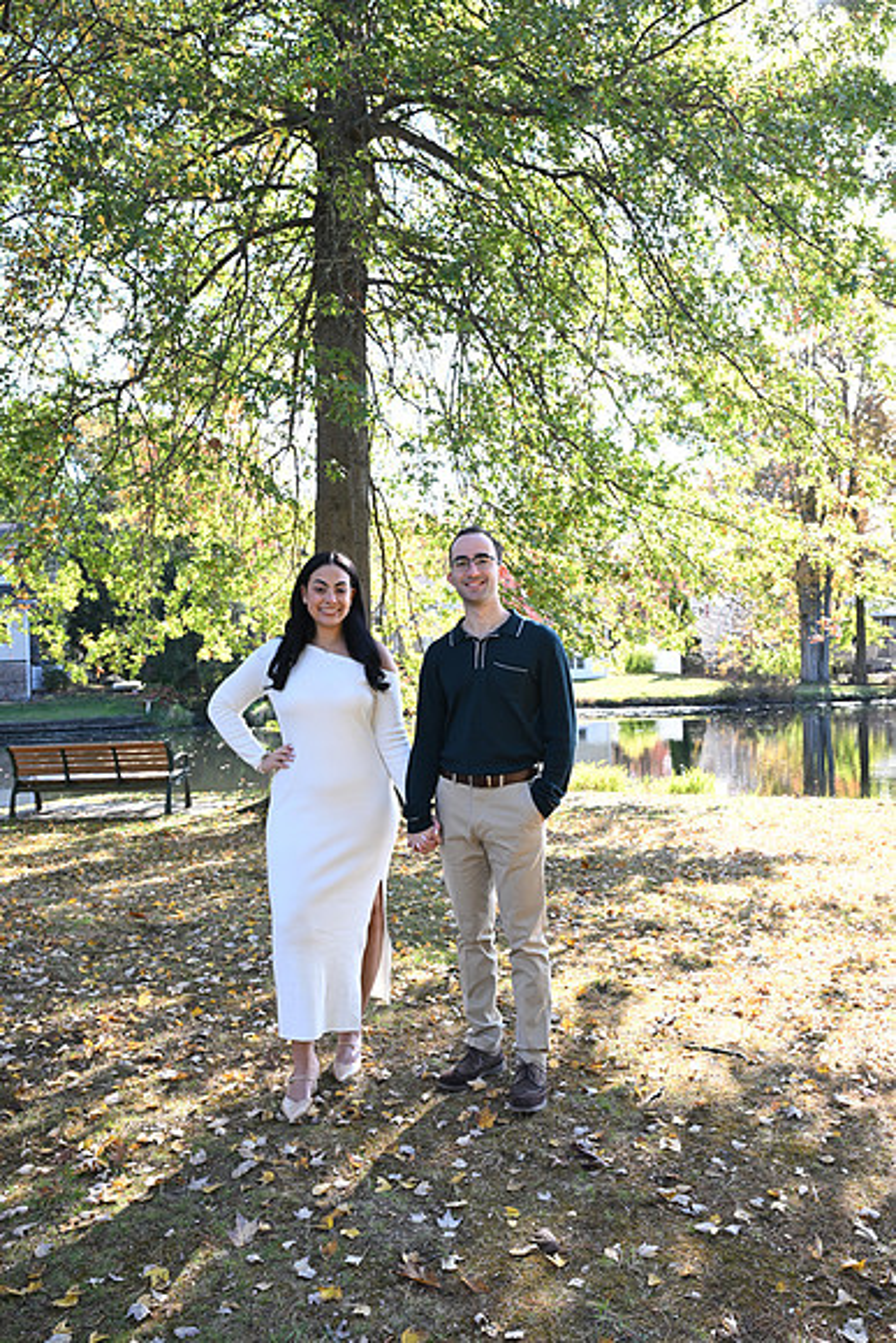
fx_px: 1082
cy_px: 672
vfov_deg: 63.6
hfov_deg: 45.0
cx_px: 448
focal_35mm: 29
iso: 200
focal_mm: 29
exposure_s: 1/80
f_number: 6.3
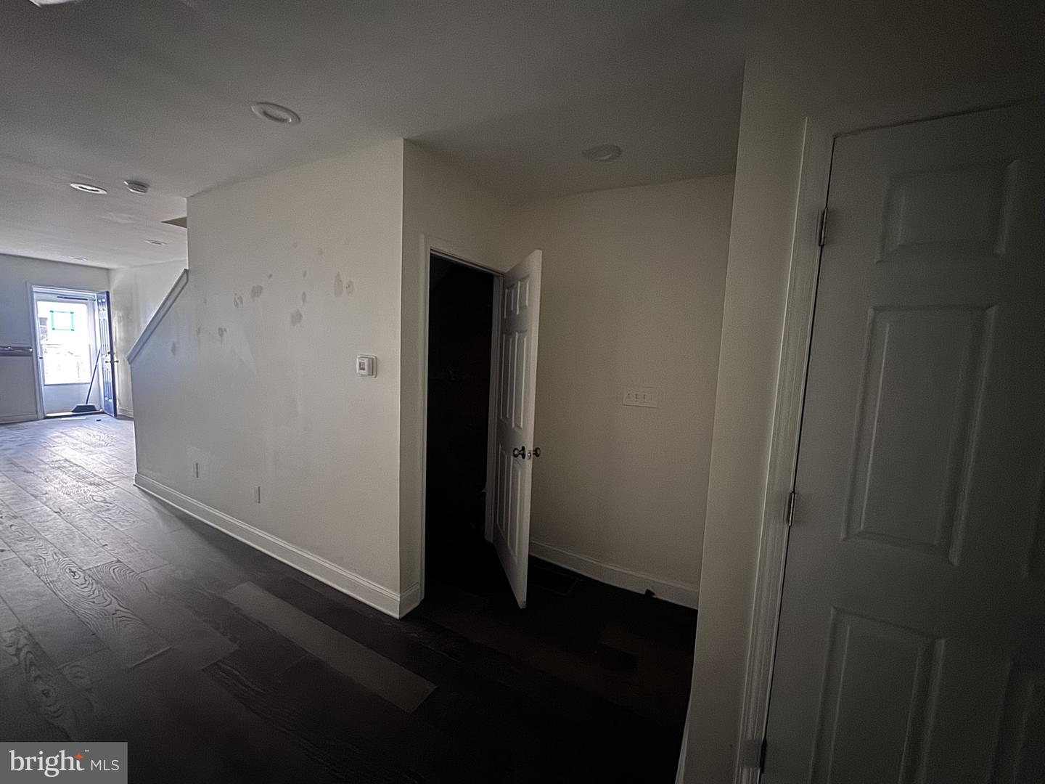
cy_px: 392
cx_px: 522
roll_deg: -2.5
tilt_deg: -5.2
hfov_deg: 102.1
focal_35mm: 14
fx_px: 423
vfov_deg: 85.7
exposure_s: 1/10
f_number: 2.2
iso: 1000
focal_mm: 2.22
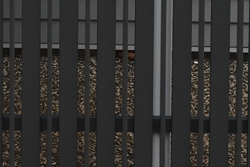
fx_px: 889
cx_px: 45
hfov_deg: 15.9
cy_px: -170
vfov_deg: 9.9
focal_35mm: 128
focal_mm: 4.15
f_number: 2.2
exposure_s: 1/377
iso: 32
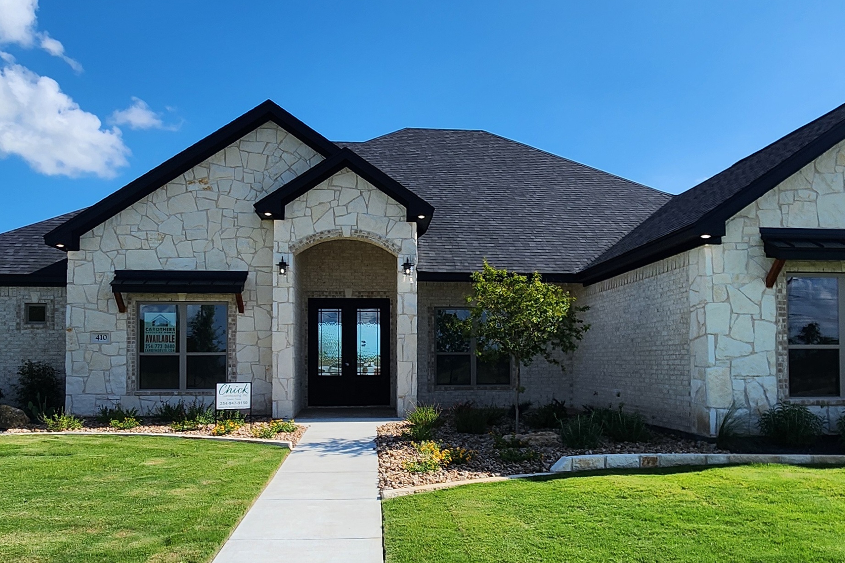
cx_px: 472
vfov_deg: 44.6
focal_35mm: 29
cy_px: 350
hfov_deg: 63.5
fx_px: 681
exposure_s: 1/2500
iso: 50
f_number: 2.2
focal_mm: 2.2
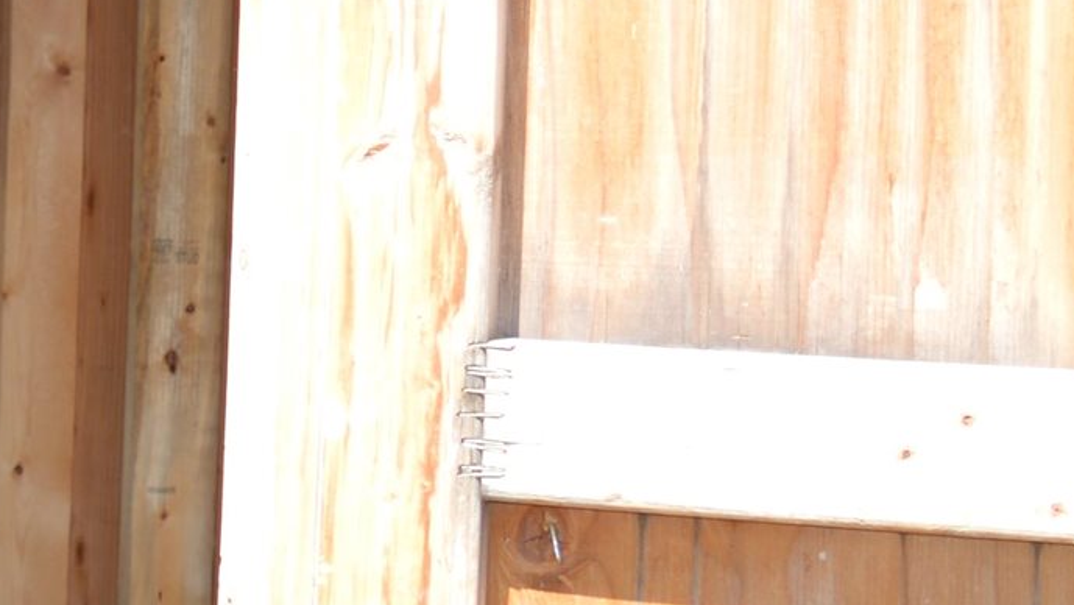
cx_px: -1097
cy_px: 151
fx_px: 3589
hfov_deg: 14.2
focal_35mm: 126
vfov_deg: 9.6
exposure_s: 1/200
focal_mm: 18
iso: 100
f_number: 4
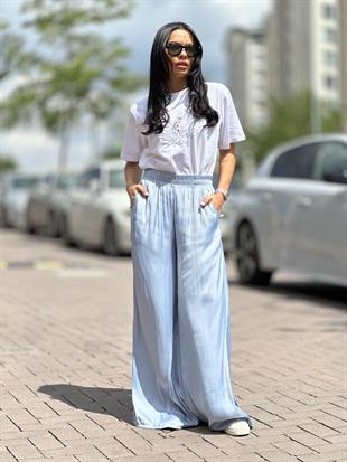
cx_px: 174
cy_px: 231
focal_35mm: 77
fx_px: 1029
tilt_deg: +2.1
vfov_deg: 25.3
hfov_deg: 19.1
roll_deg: +0.8
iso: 32
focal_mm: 9
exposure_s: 1/803
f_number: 2.8
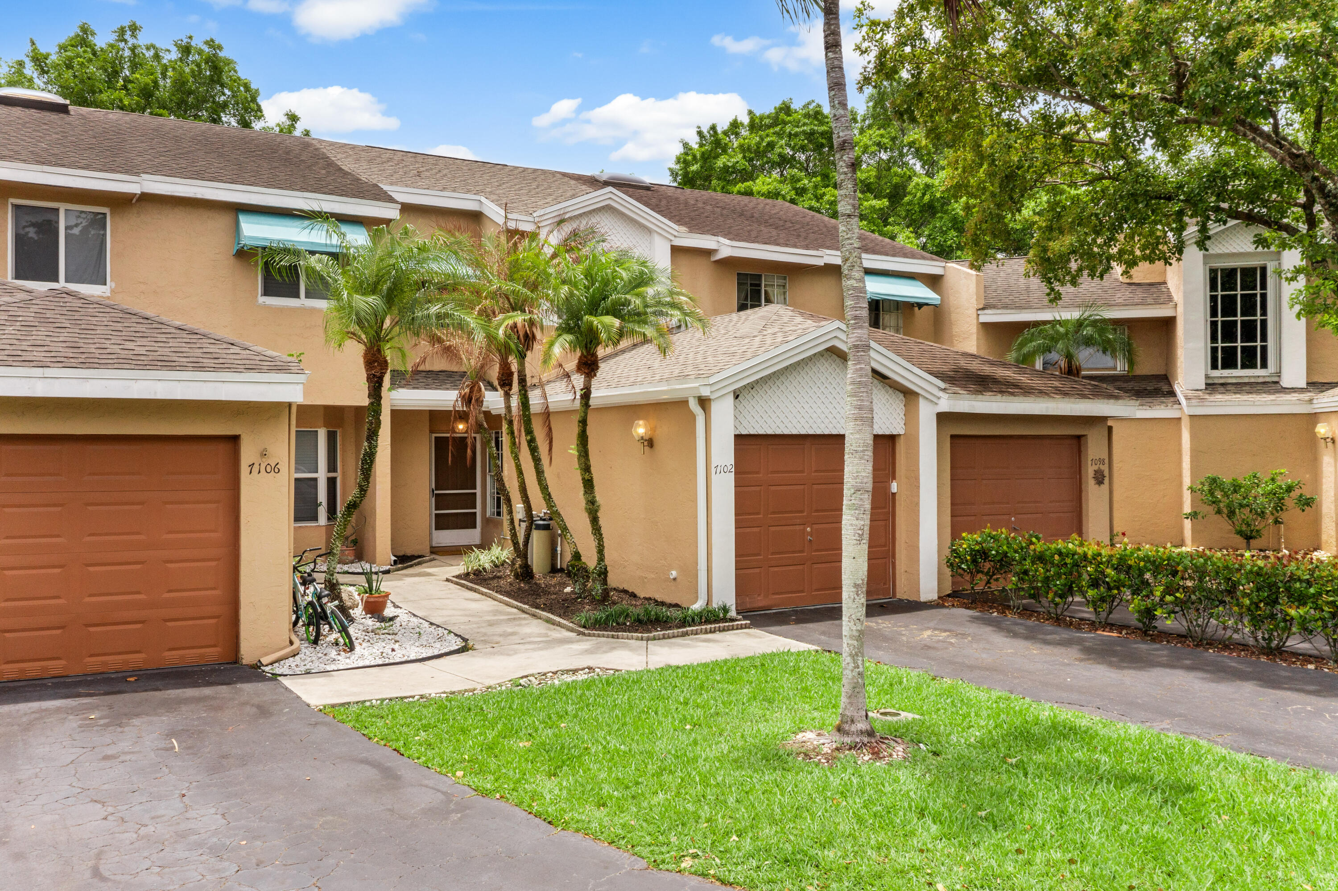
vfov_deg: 46.4
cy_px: 446
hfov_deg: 65.5
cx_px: 669
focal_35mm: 28
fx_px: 1040
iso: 100
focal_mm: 10.26
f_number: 6.3
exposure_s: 1/500
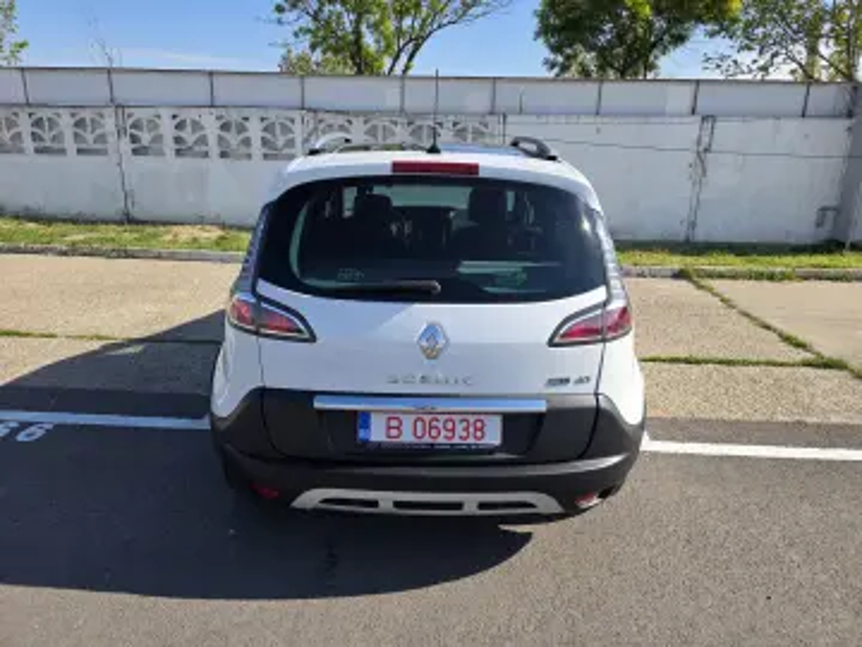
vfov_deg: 58.9
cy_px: 324
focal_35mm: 23
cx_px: 431
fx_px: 573
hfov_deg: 73.9
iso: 80
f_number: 1.7
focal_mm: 6.3
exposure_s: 1/3687
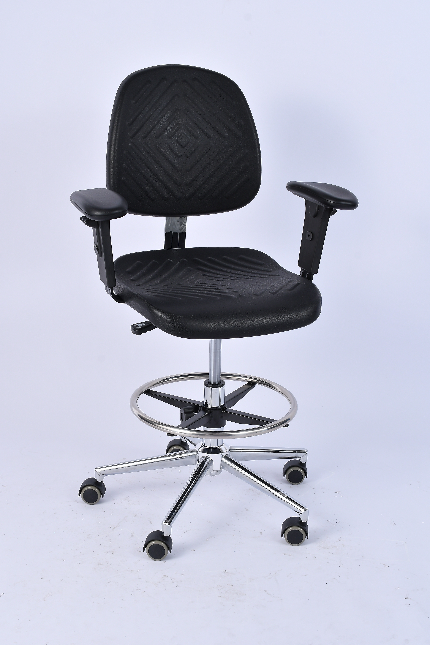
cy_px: 322
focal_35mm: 60
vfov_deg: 33.4
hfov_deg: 22.6
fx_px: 1075
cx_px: 215
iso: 125
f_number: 9
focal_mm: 40
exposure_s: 1/125
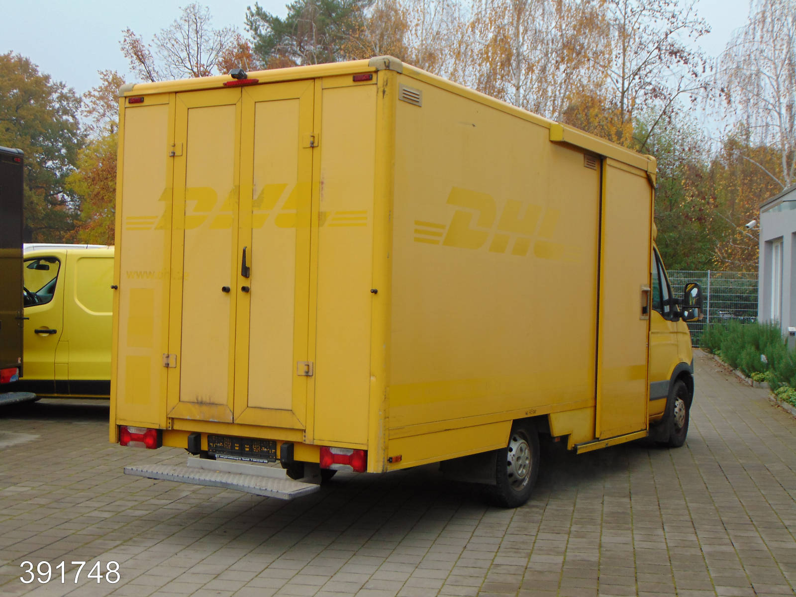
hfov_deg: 38.2
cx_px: 398
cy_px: 298
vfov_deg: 29.1
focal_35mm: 50
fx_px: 1150
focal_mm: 9
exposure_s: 1/80
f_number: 3.5
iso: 80
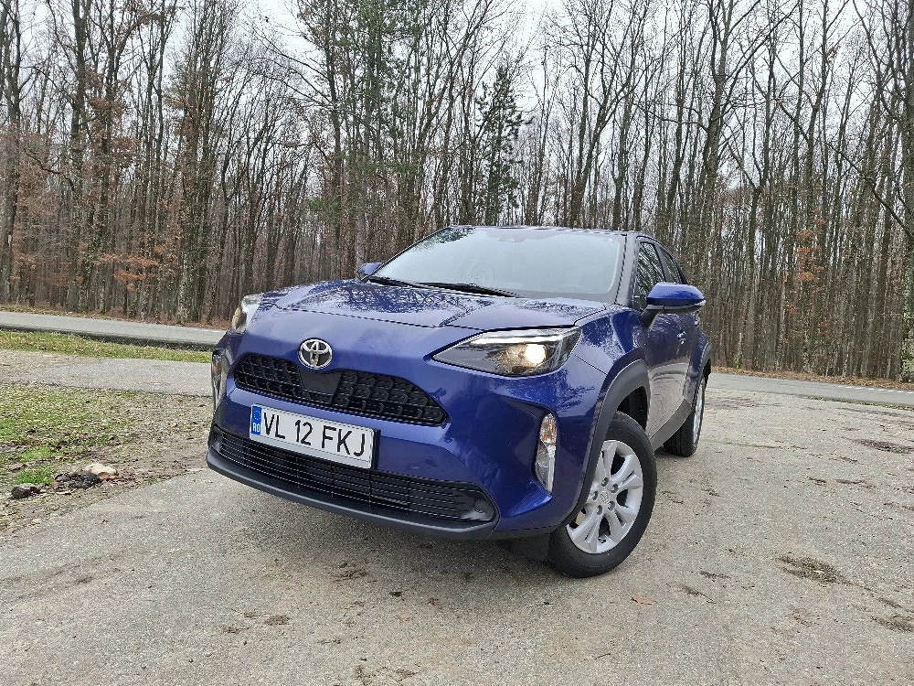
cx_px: 457
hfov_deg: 73.9
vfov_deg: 58.9
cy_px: 343
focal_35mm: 23
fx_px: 607
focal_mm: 5.54
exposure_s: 1/227
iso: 50
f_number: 1.8
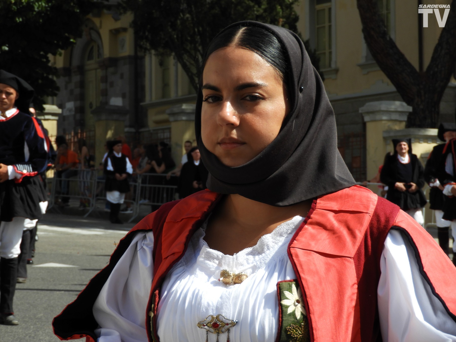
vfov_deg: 11.0
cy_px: 171
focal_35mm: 135
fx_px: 1778
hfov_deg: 14.6
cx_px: 228
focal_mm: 24.2
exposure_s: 1/400
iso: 100
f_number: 5
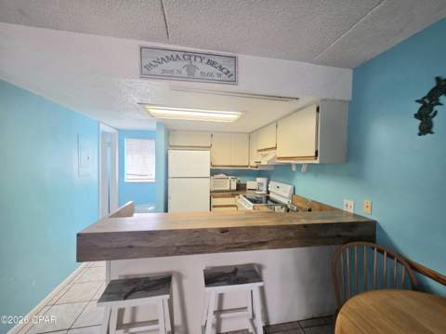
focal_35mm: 13
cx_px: 223
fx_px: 167
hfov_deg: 106.2
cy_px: 167
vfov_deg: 89.8
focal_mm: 2.2
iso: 160
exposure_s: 1/120
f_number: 1.9
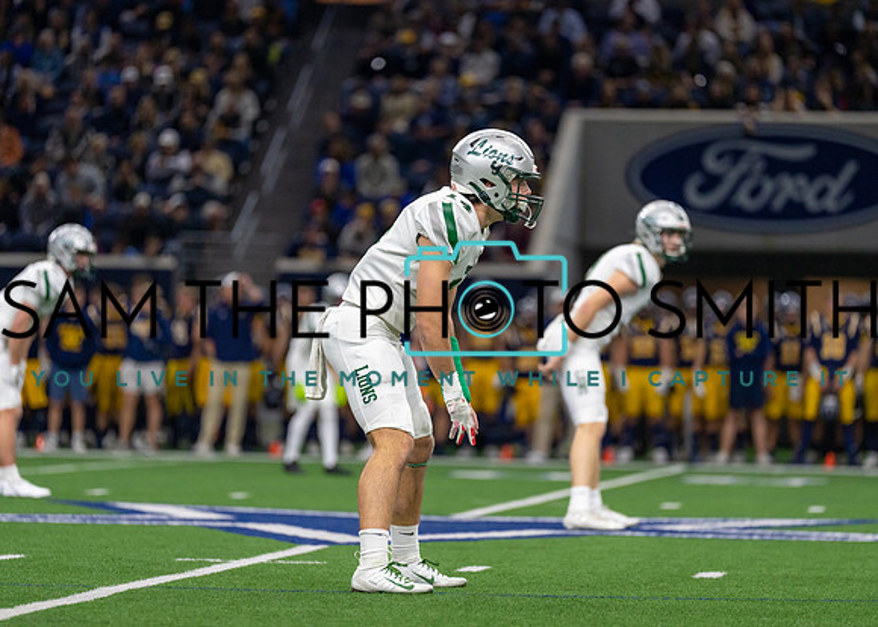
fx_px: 5225
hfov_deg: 9.6
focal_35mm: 210
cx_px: 439
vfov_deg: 6.9
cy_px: 314
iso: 1600
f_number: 2.8
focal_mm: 200
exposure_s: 1/1000
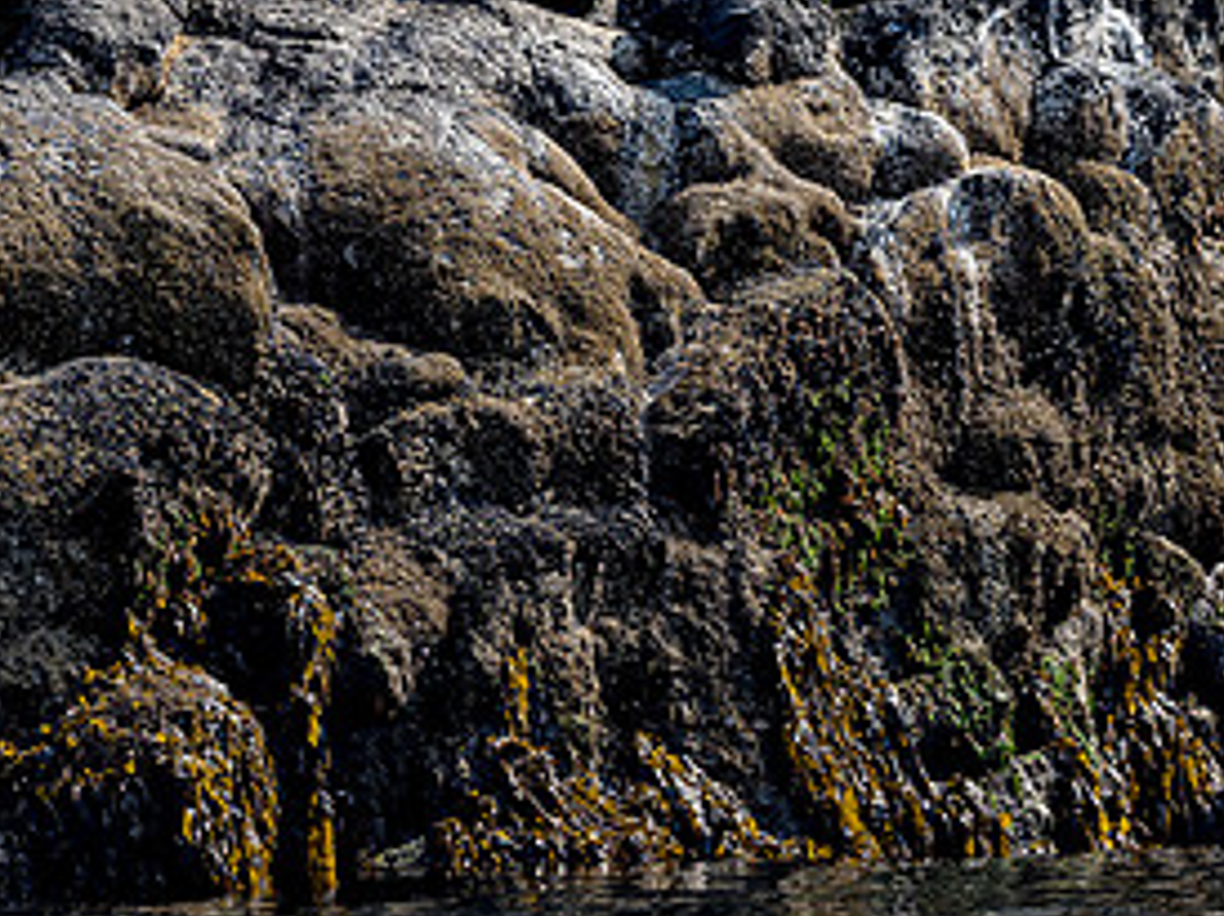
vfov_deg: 1.2
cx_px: 326
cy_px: -16
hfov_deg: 1.6
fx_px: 44973
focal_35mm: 1273
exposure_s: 1/800
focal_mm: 300
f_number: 5
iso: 250
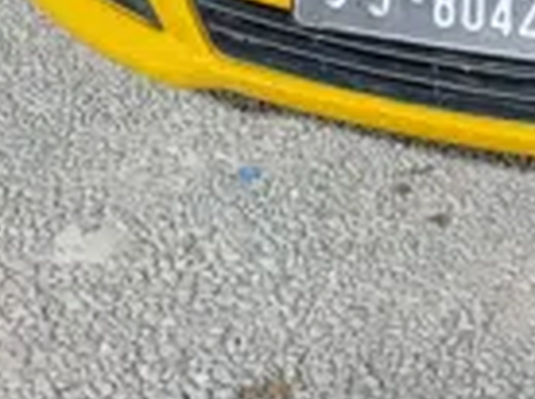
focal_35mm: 116
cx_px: 519
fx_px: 1790
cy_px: -112
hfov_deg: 16.7
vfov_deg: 12.4
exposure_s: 1/50
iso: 200
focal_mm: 4.65
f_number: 1.8
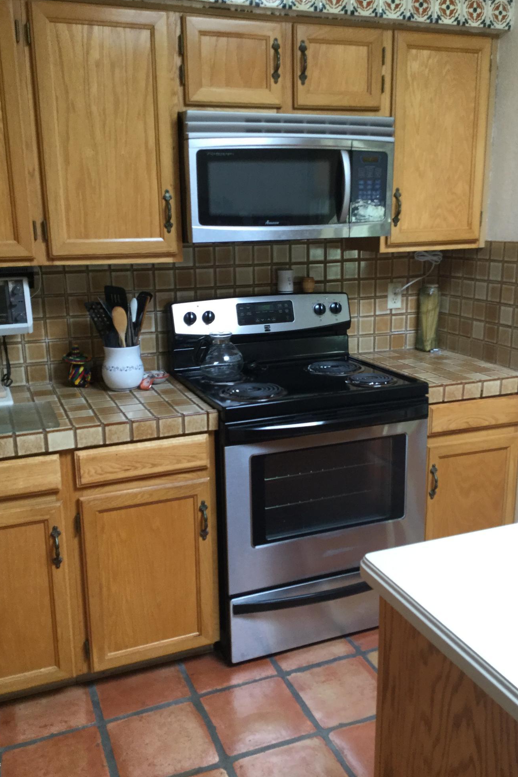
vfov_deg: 57.2
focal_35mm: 33
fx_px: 712
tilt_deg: -15.3
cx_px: 262
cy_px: 392
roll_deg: +0.3
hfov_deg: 40.0
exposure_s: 1/30
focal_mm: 3.3
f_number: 2.4
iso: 40
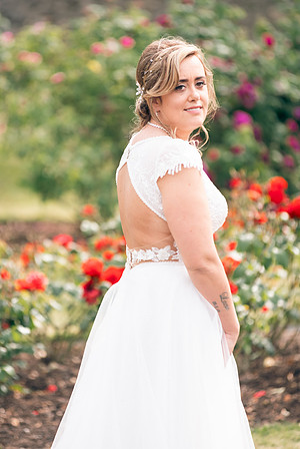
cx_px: 150
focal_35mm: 200
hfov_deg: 6.9
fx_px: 2500
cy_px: 224
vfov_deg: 10.3
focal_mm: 200
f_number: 3.5
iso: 80
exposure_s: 1/250
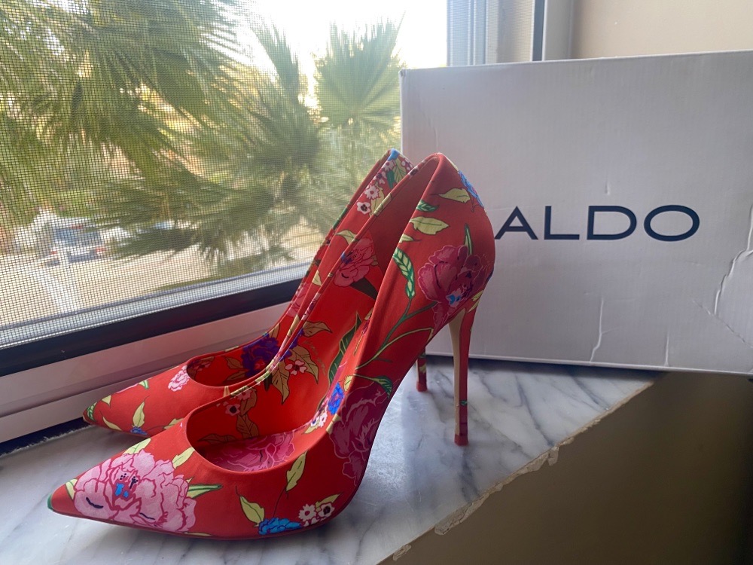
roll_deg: +2.6
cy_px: 282
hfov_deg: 67.3
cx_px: 376
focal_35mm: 26
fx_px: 566
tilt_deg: -15.9
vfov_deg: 53.1
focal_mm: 4.25
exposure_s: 1/79
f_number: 1.8
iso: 125
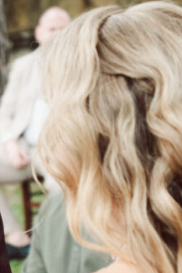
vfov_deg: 11.6
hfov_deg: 7.7
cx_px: -23
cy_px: 212
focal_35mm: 177
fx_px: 1341
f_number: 3.5
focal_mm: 50
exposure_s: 1/640
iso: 640
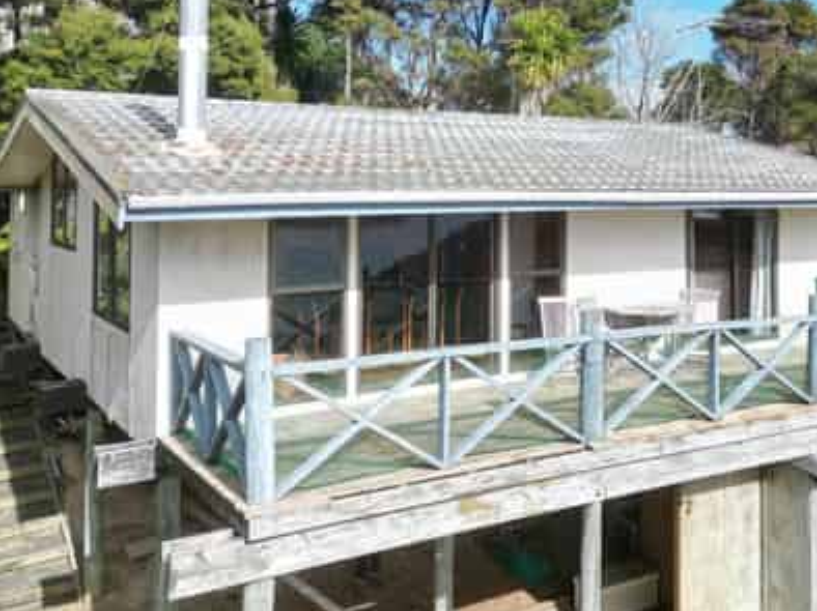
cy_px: 272
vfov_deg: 46.7
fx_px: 708
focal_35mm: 30
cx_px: 507
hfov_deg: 59.3
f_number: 1.7
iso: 150
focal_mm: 6.72
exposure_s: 1/3200
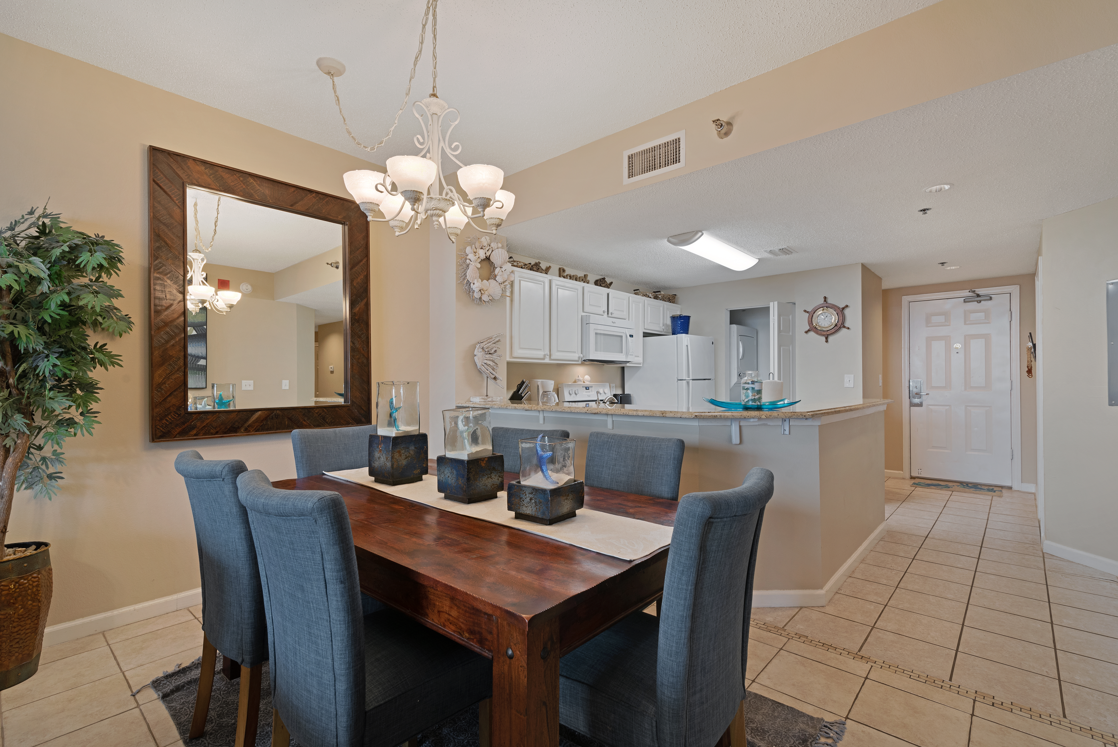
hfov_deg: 96.7
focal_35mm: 16
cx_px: 559
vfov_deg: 73.8
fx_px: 497
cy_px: 374
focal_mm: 16
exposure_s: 1/25
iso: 320
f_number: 9
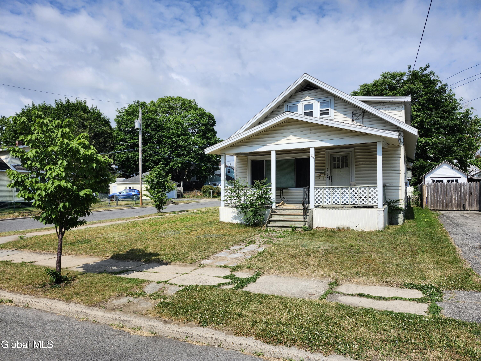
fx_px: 320
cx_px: 240
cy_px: 180
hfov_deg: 73.9
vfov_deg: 58.9
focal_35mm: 23
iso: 25
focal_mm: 5.54
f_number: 1.8
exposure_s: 1/2180
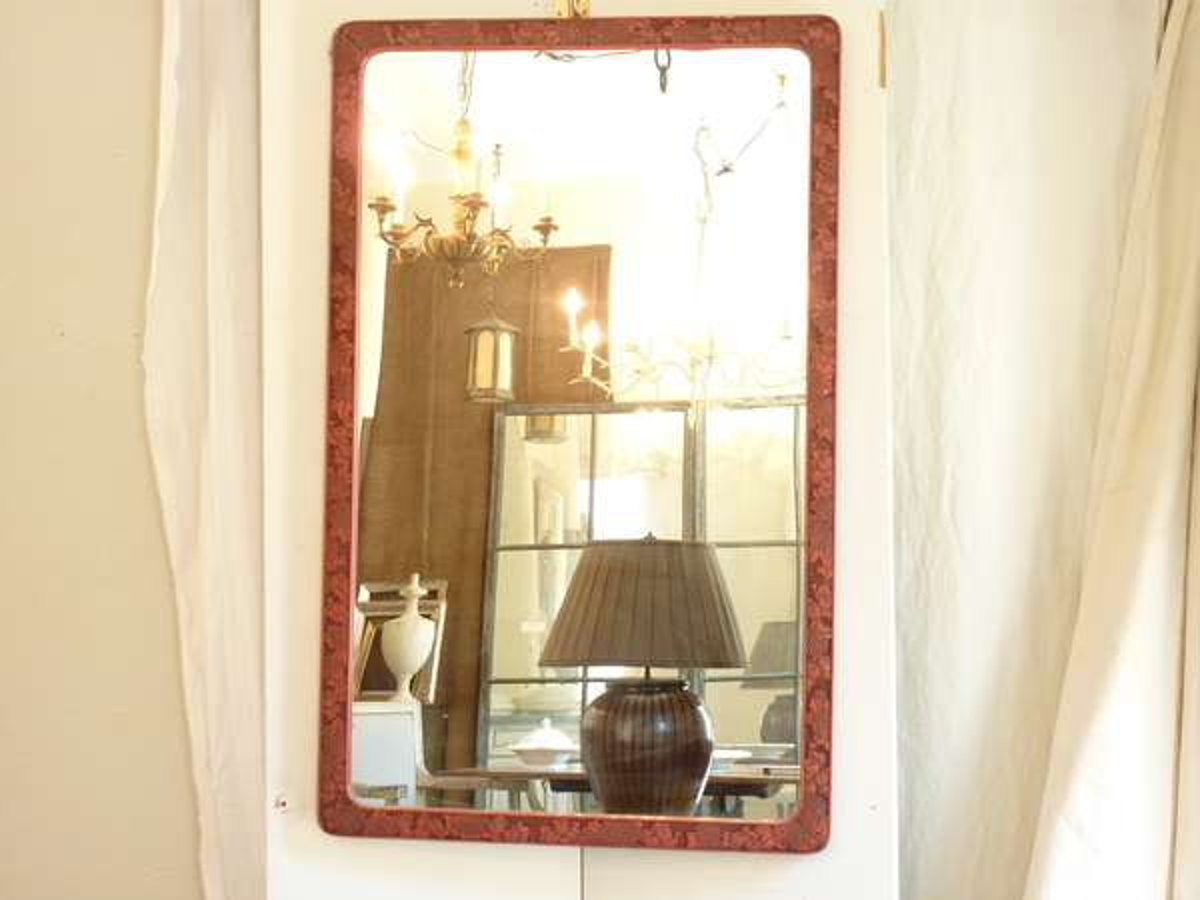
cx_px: 600
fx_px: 2045
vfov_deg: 24.8
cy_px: 450
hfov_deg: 32.7
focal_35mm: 59
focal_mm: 9.7
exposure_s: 1/15
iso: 400
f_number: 3.9
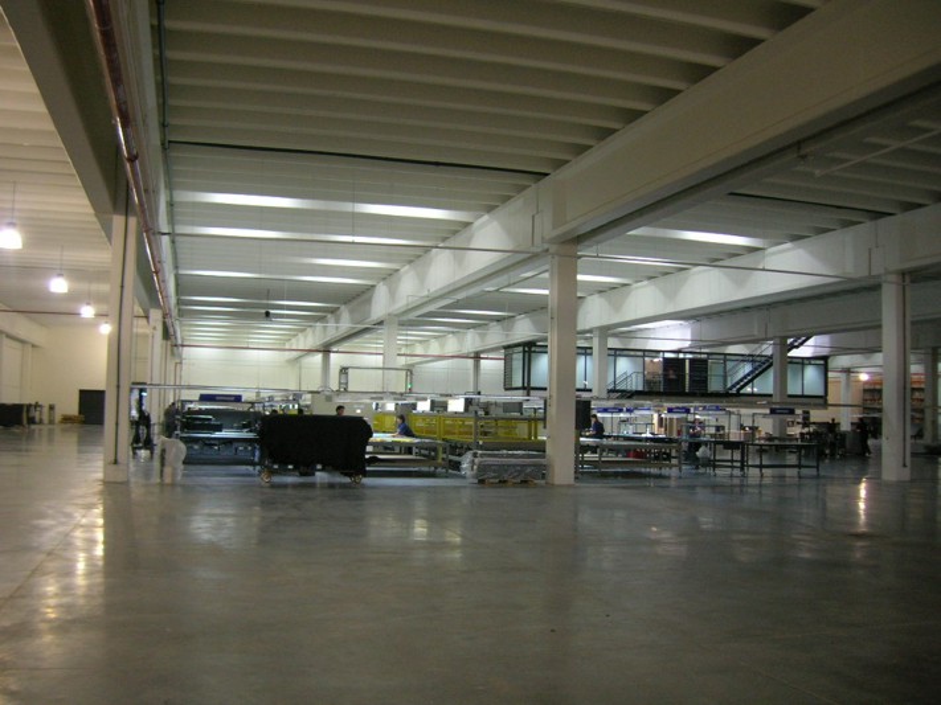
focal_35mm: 34
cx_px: 470
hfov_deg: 54.0
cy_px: 352
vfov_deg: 41.8
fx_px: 924
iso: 100
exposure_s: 1/21.3
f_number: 2.9
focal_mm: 5.7
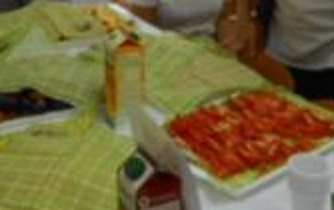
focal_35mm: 71
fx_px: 647
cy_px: -82
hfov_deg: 28.7
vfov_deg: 17.1
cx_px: 106
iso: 180
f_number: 3.7
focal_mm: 4.5
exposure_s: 1/30
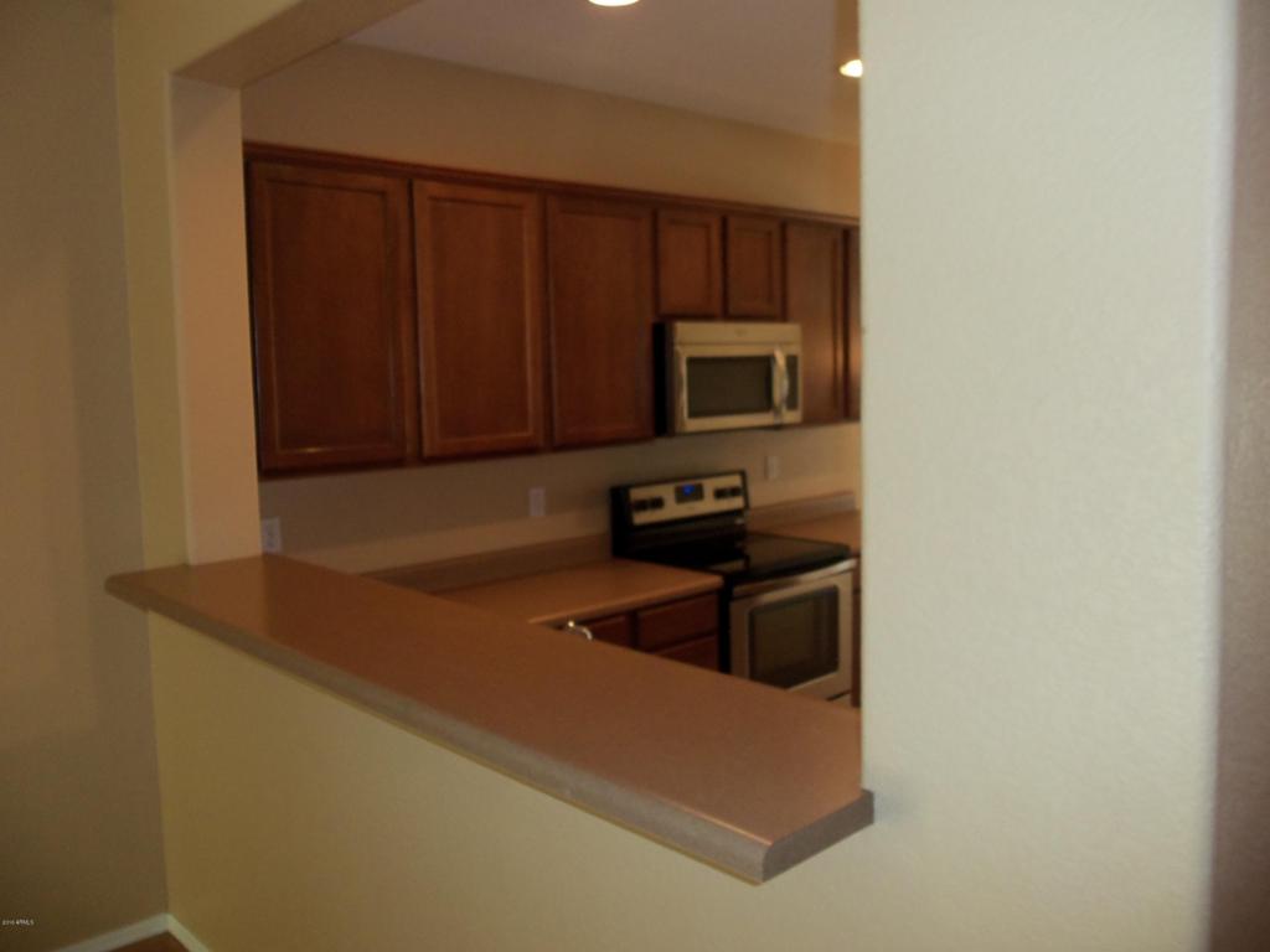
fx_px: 1064
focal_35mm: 29
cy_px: 476
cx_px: 635
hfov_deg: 61.7
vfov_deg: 48.2
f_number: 3.4
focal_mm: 5.2
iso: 100
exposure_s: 1/30
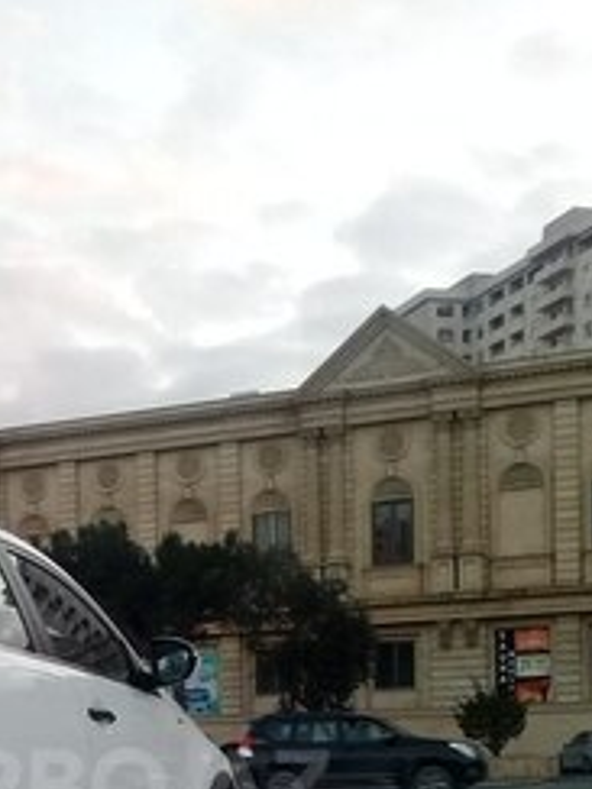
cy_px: 786
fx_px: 1437
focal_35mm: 63
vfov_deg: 28.8
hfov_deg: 22.8
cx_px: 81
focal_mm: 3.3
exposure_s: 1/100
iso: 64
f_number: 2.2
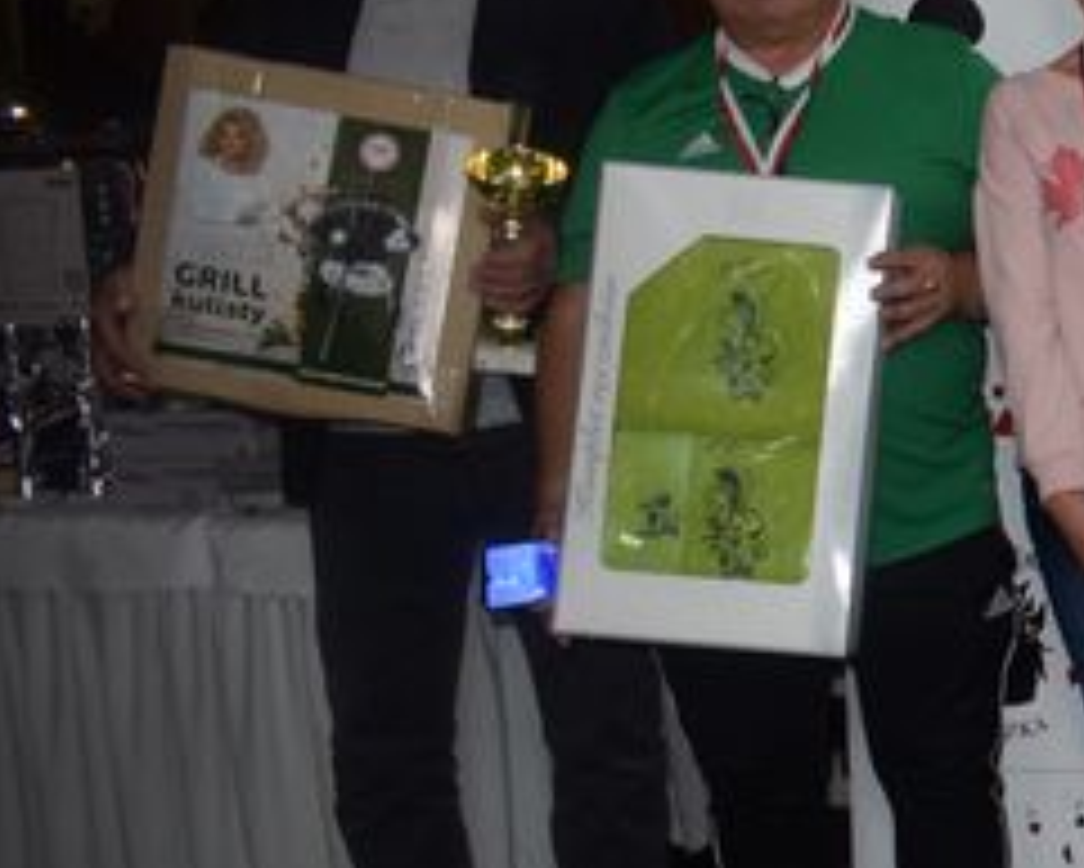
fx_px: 2696
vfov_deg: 18.3
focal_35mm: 84
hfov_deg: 19.1
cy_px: 371
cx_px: 1745
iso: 800
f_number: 3.5
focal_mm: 18
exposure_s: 1/60
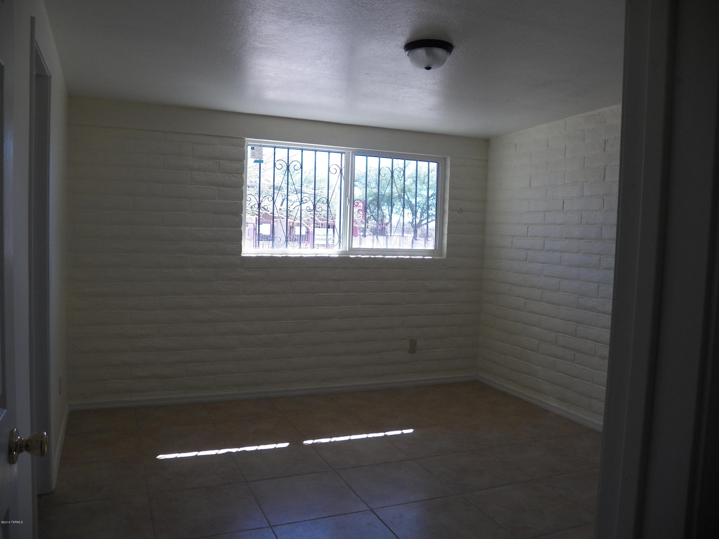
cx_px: 360
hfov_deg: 63.4
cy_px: 270
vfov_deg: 49.7
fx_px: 582
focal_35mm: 28
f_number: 2.8
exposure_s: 1/125
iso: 125
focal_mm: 4.9
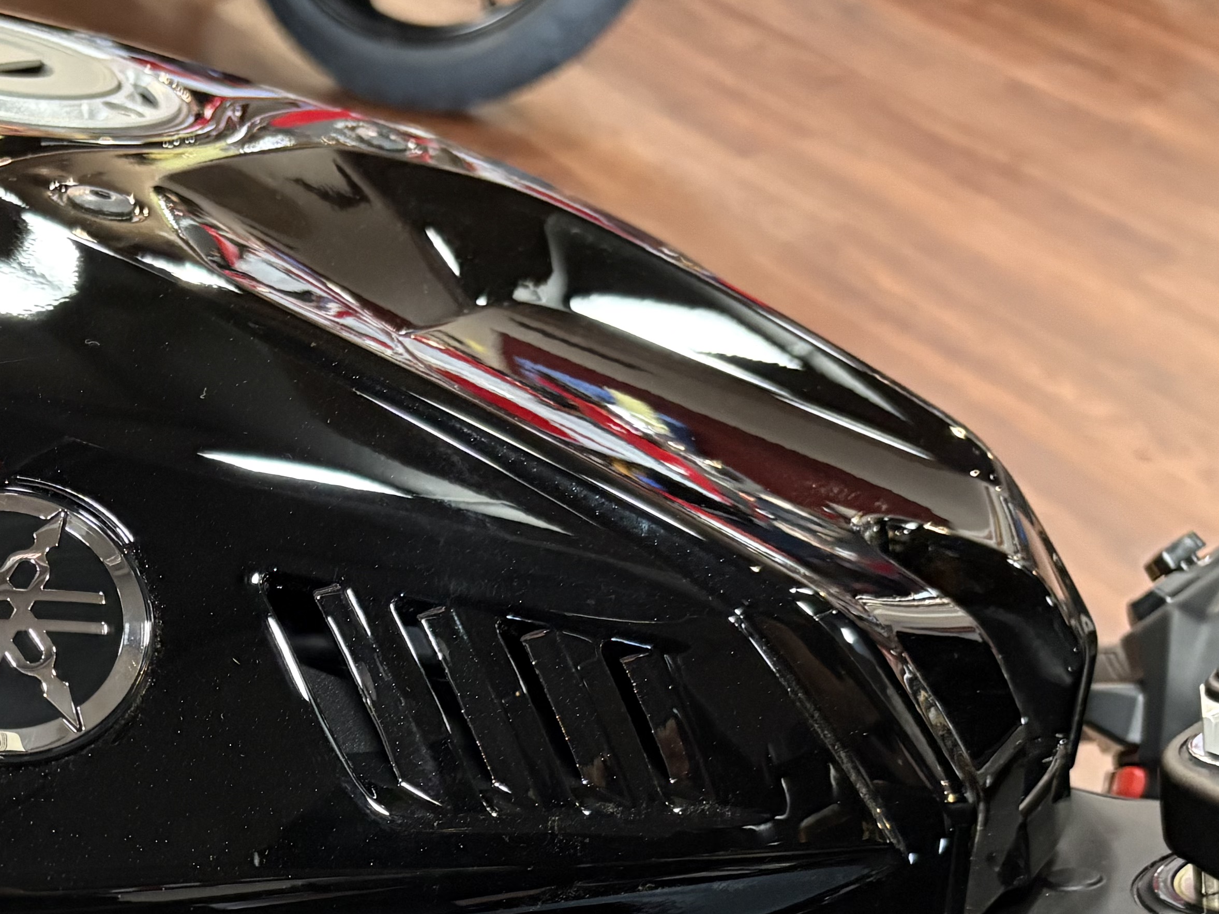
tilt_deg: -44.0
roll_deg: +1.6
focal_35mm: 63
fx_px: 2219
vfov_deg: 22.0
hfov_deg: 29.6
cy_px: 1007
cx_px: 162
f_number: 1.6
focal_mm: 5.96
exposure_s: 1/30
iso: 640
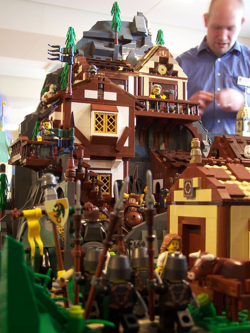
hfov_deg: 28.6
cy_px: 166
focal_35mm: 51
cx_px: 125
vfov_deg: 37.5
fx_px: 491
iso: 80
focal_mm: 8.5
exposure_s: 1/2
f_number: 3
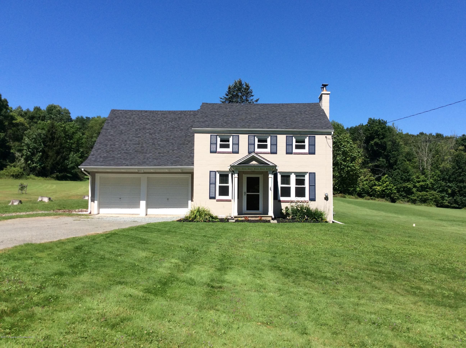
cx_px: 233
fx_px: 430
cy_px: 174
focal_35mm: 32
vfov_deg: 44.1
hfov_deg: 56.9
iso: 32
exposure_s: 1/1395
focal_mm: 3.3
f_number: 2.4
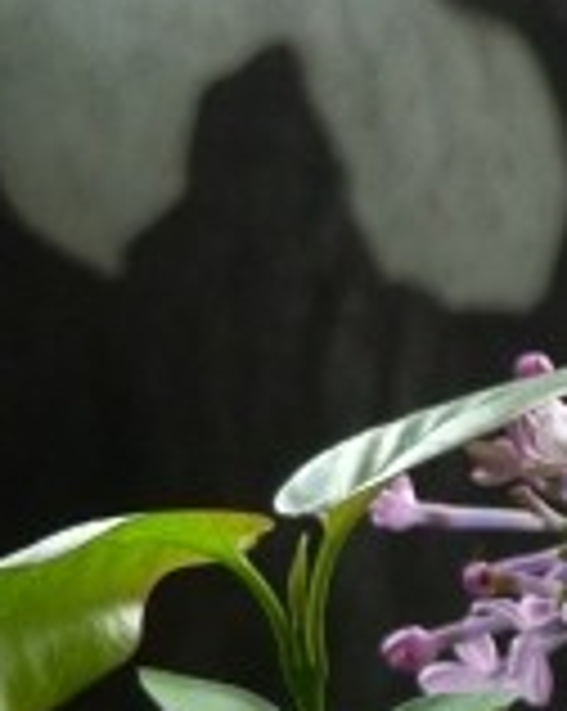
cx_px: 1001
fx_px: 4161
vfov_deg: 9.8
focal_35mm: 198
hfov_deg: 7.6
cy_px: 441
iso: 160
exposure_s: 1/125
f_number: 2.8
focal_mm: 12.8
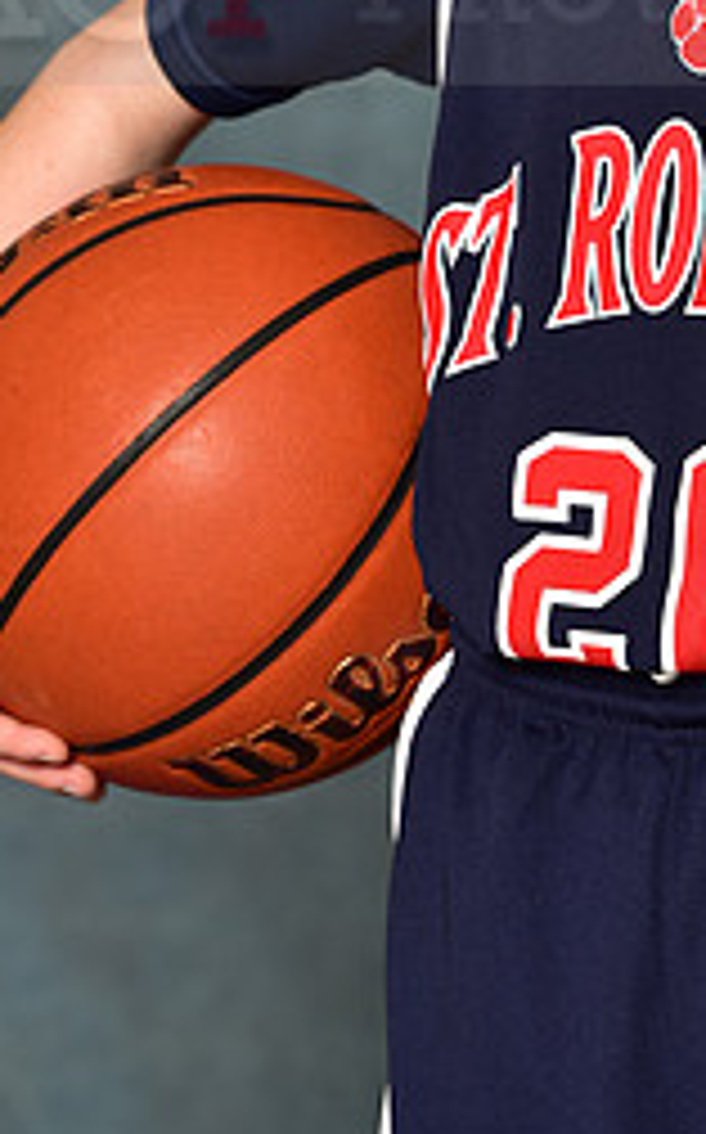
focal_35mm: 446
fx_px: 13762
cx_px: 681
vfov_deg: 4.7
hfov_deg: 2.9
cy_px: -58
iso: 320
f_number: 4.5
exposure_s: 1/200
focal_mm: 190
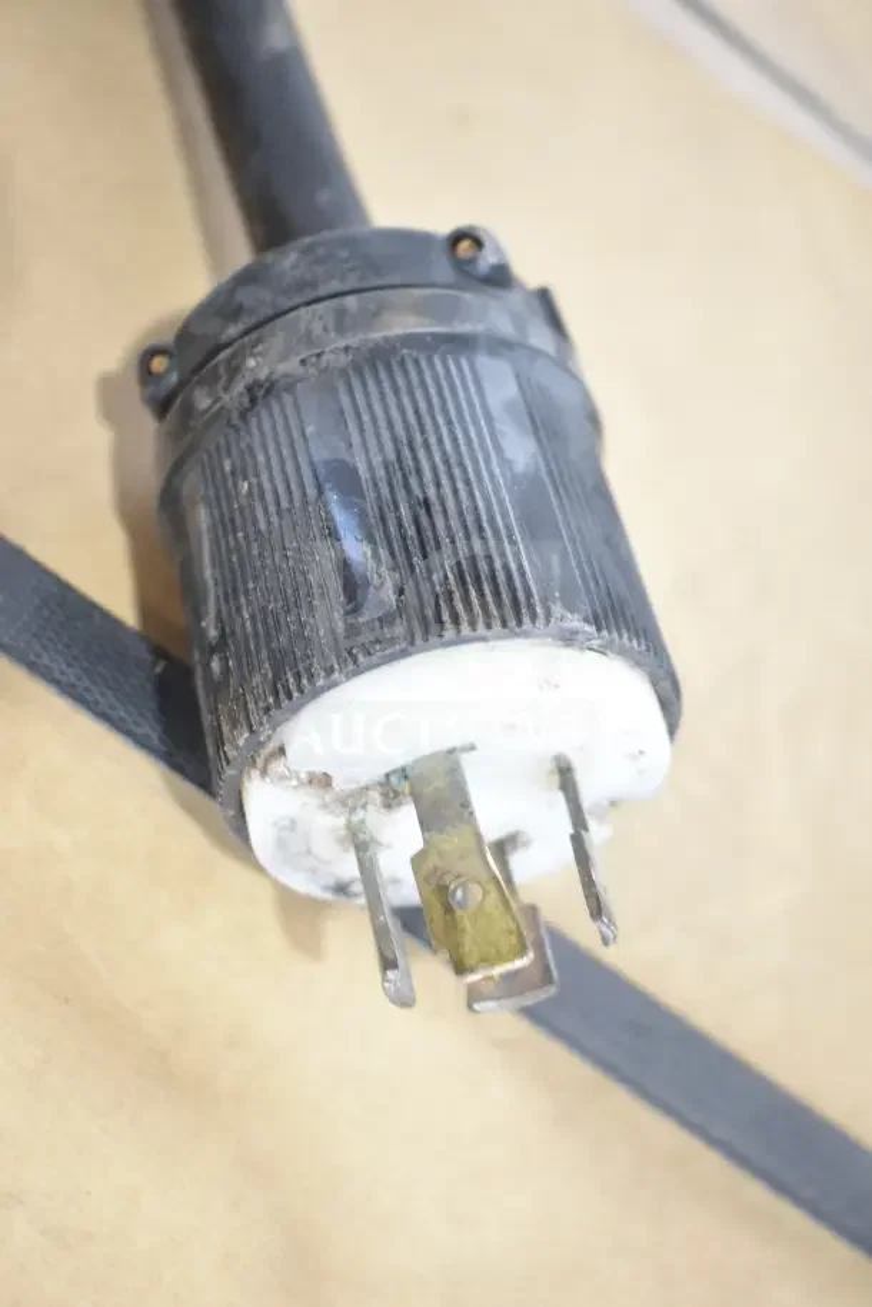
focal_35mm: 51
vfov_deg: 38.9
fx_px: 1851
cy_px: 654
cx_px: 436
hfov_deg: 26.5
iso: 800
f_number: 4.5
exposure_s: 1/50
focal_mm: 34
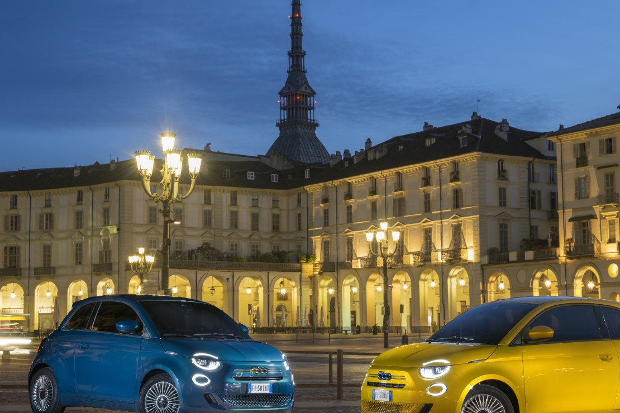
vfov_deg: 18.7
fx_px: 1257
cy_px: 192
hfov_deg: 27.7
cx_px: 369
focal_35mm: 73
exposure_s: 1.6
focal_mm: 50
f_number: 8
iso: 125
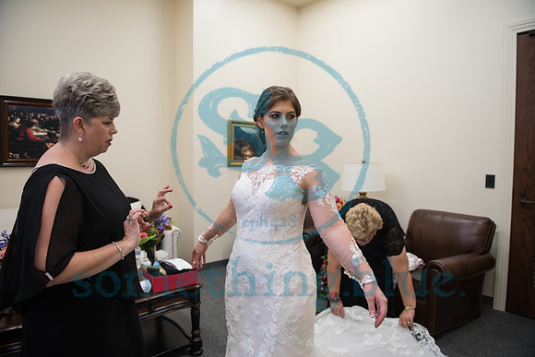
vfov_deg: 53.2
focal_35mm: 24
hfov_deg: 73.7
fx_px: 357
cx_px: 268
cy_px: 178
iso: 640
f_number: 2.8
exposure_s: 1/125
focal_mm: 24
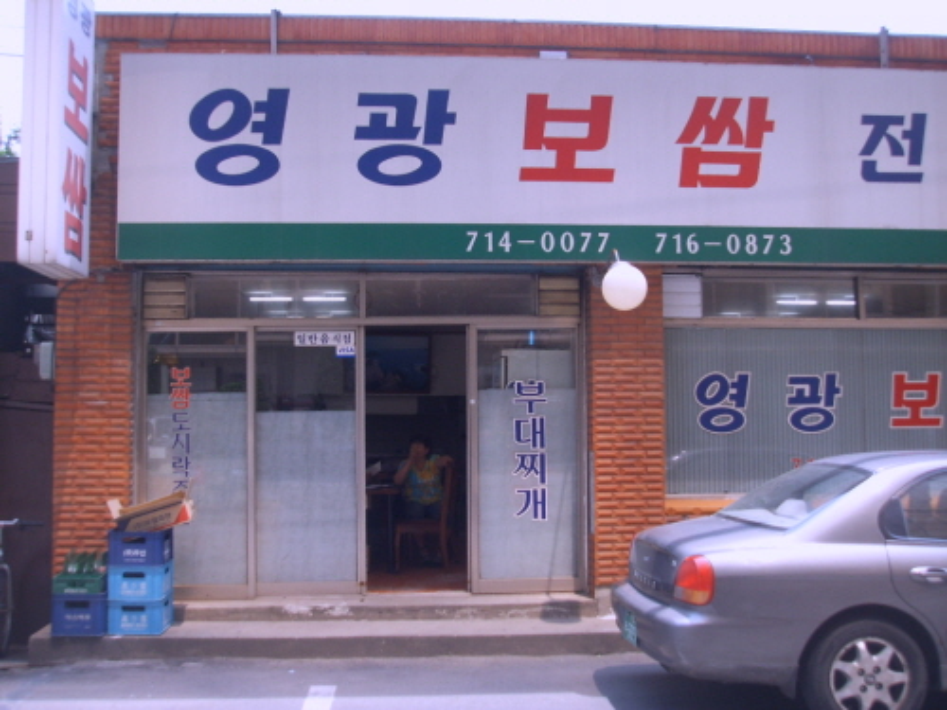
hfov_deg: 47.9
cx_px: 474
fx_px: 1067
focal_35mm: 39
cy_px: 355
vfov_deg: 36.8
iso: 50
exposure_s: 1/250
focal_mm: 6.6
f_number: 3.5
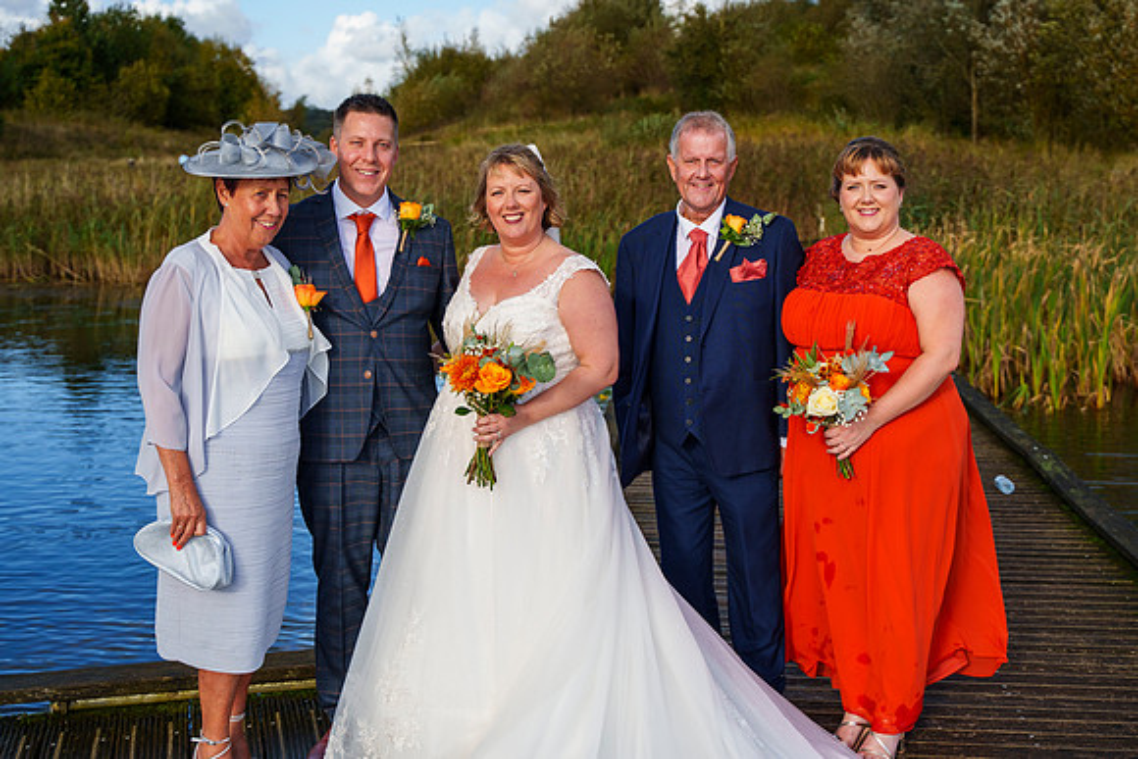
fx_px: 1451
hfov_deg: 42.8
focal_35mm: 46
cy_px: 324
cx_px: 588
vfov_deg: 29.3
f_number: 3.2
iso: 400
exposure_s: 1/5000
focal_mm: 40
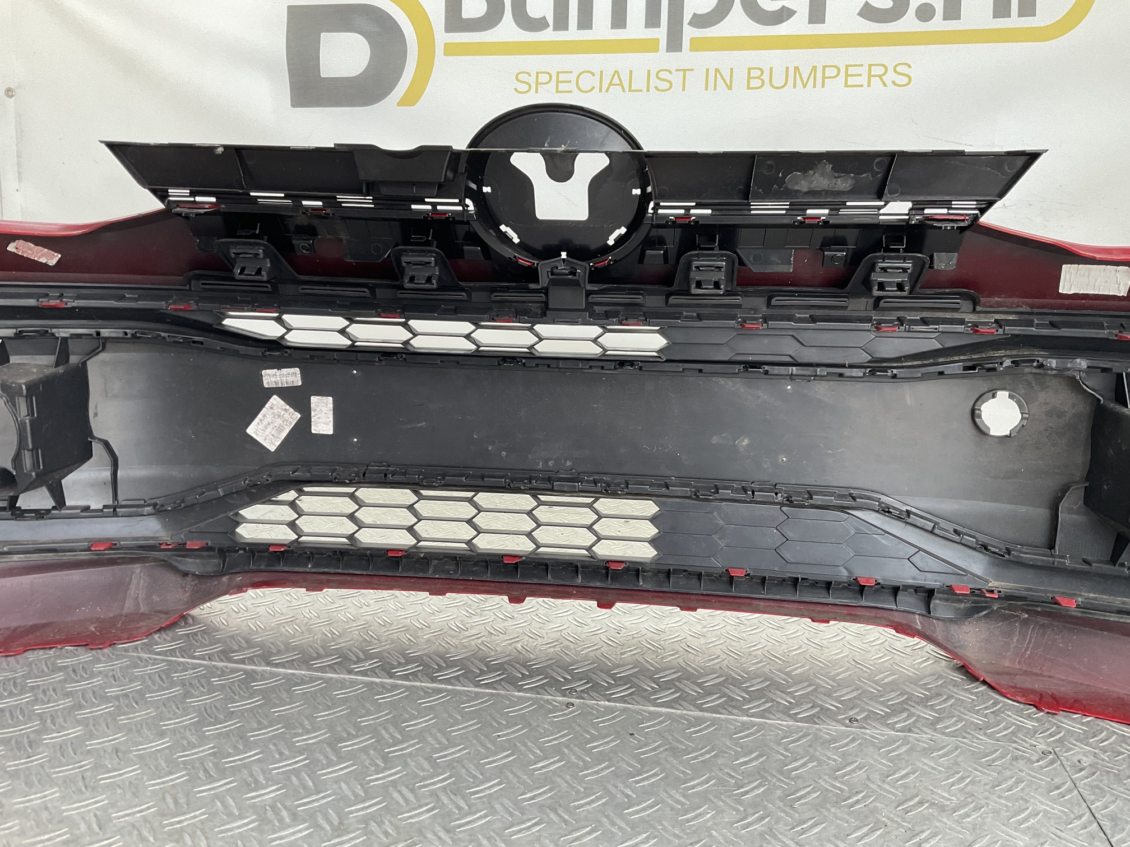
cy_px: 424
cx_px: 565
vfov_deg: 48.2
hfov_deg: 61.7
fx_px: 947
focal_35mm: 29
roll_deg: -2.1
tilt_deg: -13.7
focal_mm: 3
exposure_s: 1/100
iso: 32
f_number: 1.8
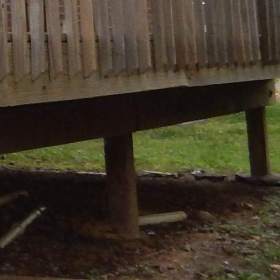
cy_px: -144
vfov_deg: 10.8
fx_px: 1418
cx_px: -488
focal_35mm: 155
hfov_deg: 9.4
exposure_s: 1/30
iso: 220
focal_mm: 4.5
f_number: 3.7
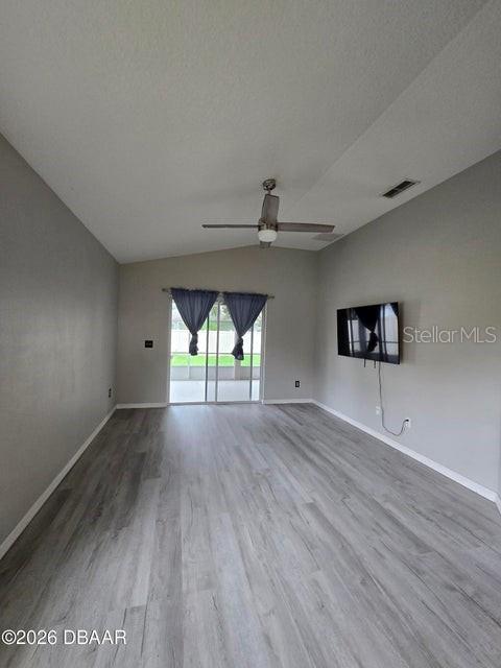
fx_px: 251
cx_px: 250
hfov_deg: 89.9
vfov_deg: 106.2
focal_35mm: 13
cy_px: 334
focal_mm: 2.2
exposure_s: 1/60
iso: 200
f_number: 2.2
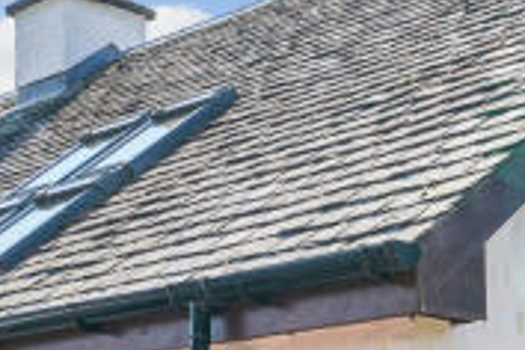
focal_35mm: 110
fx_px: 1604
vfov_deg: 11.8
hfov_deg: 18.1
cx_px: 537
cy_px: 541
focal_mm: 19
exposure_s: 1/320
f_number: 7.1
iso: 100
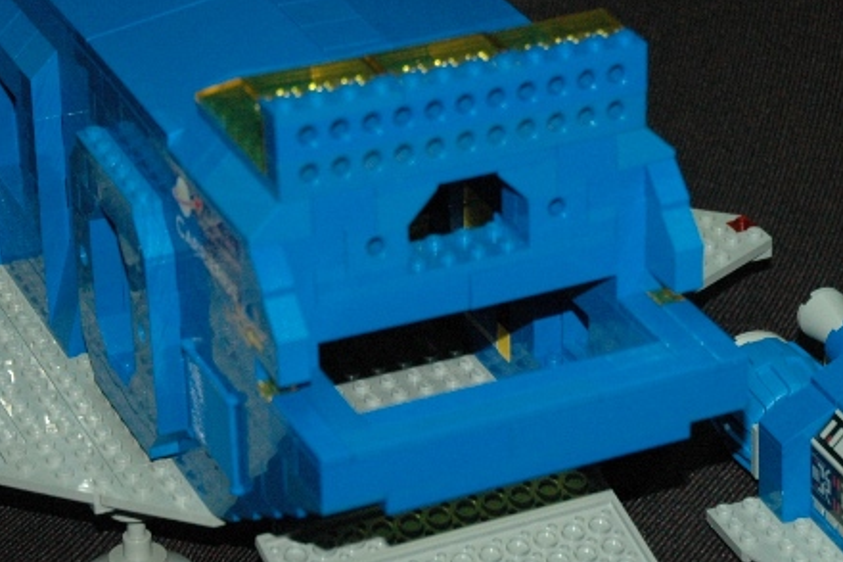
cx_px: 625
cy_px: 296
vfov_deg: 11.2
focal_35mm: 122
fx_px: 2859
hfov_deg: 16.7
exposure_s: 1/60
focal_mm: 35
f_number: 4.2
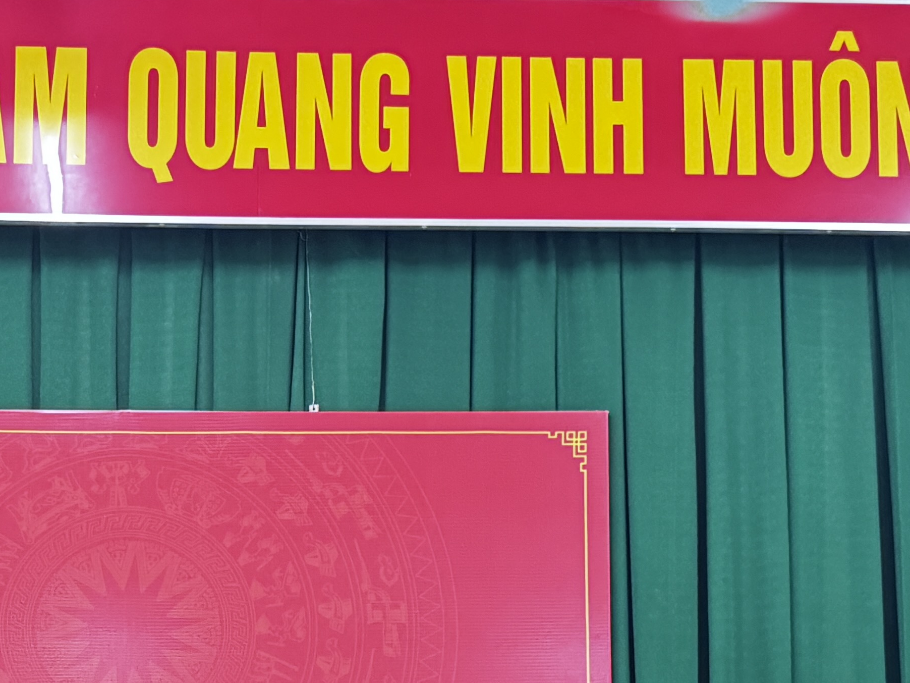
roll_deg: -0.6
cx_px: 155
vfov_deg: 17.9
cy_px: 929
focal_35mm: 76
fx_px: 1998
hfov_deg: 25.1
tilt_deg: +6.2
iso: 400
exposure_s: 1/60
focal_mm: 6.76
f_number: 1.78
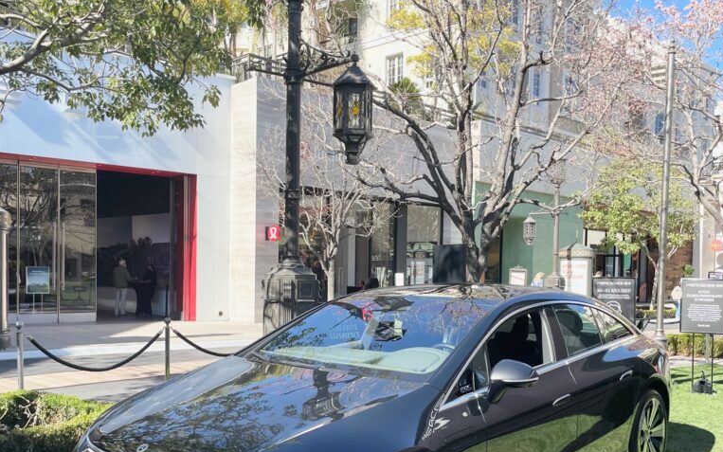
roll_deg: +0.1
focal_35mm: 37
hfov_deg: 52.7
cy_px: 287
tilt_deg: -4.6
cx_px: 363
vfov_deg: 34.2
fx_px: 729
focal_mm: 4.2
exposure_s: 1/1511
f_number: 1.6
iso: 32
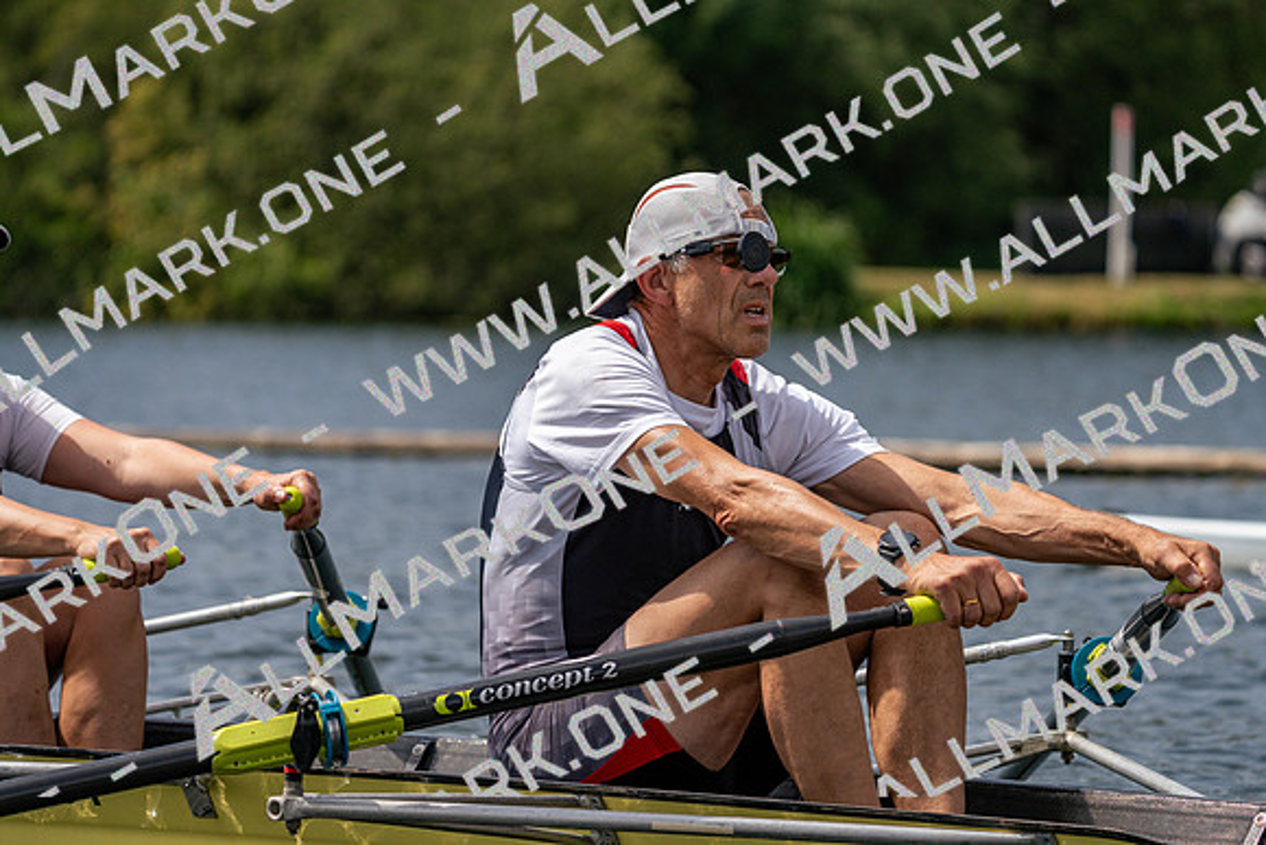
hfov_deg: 10.3
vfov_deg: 6.9
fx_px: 7035
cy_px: 422
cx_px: 633
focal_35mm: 200
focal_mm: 200
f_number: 5.6
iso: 200
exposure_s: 1/1600
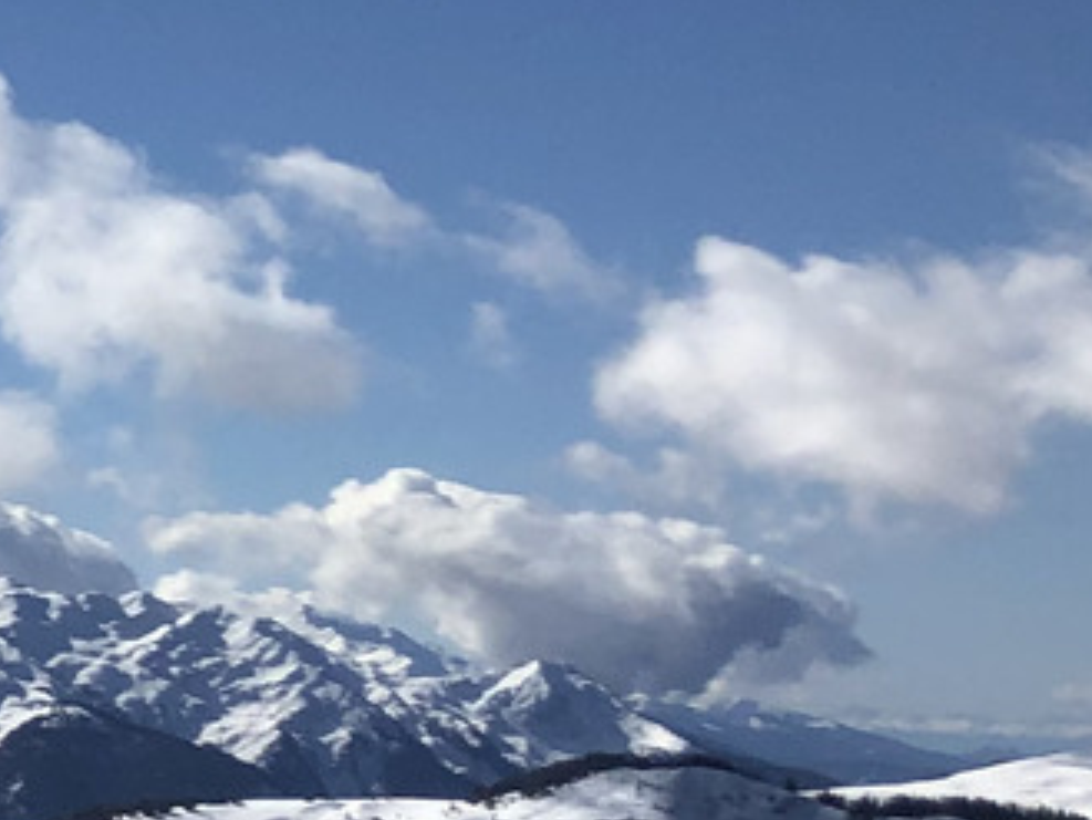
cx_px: -1391
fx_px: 4292
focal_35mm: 136
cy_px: 803
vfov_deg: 10.8
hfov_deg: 12.1
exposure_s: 1/6944
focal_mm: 4
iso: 25
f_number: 1.8
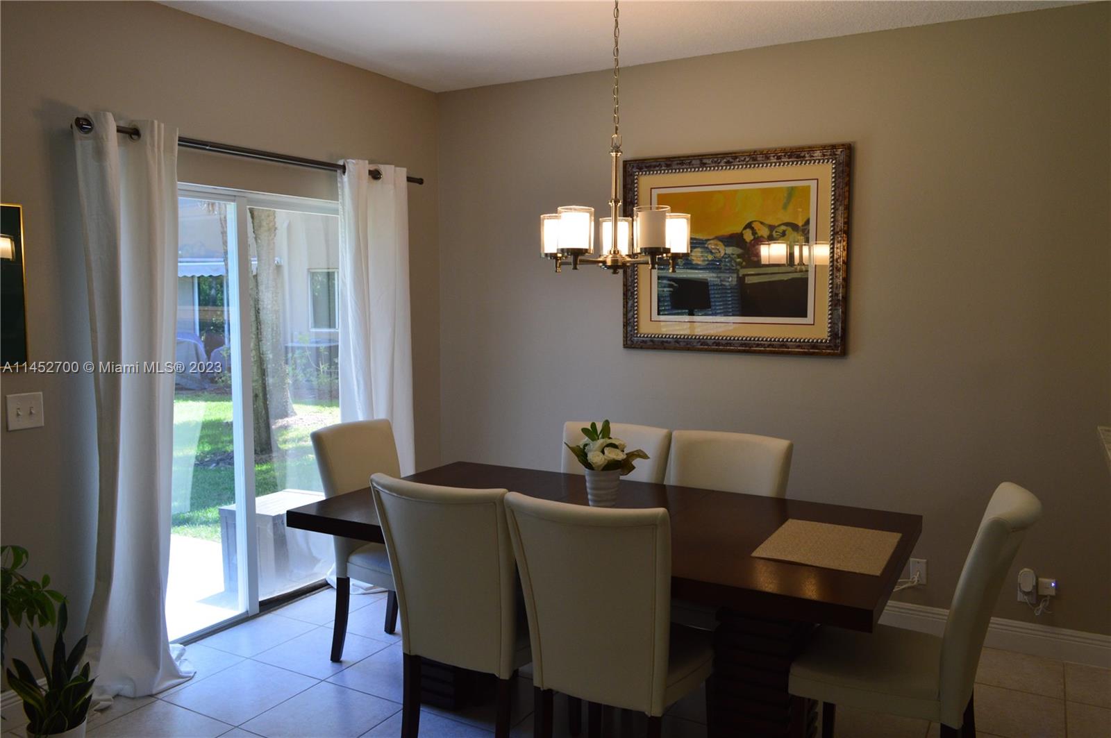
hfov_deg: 67.4
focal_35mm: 27
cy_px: 369
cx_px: 556
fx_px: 832
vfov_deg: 47.8
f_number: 7.1
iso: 400
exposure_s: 1/40
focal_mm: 18
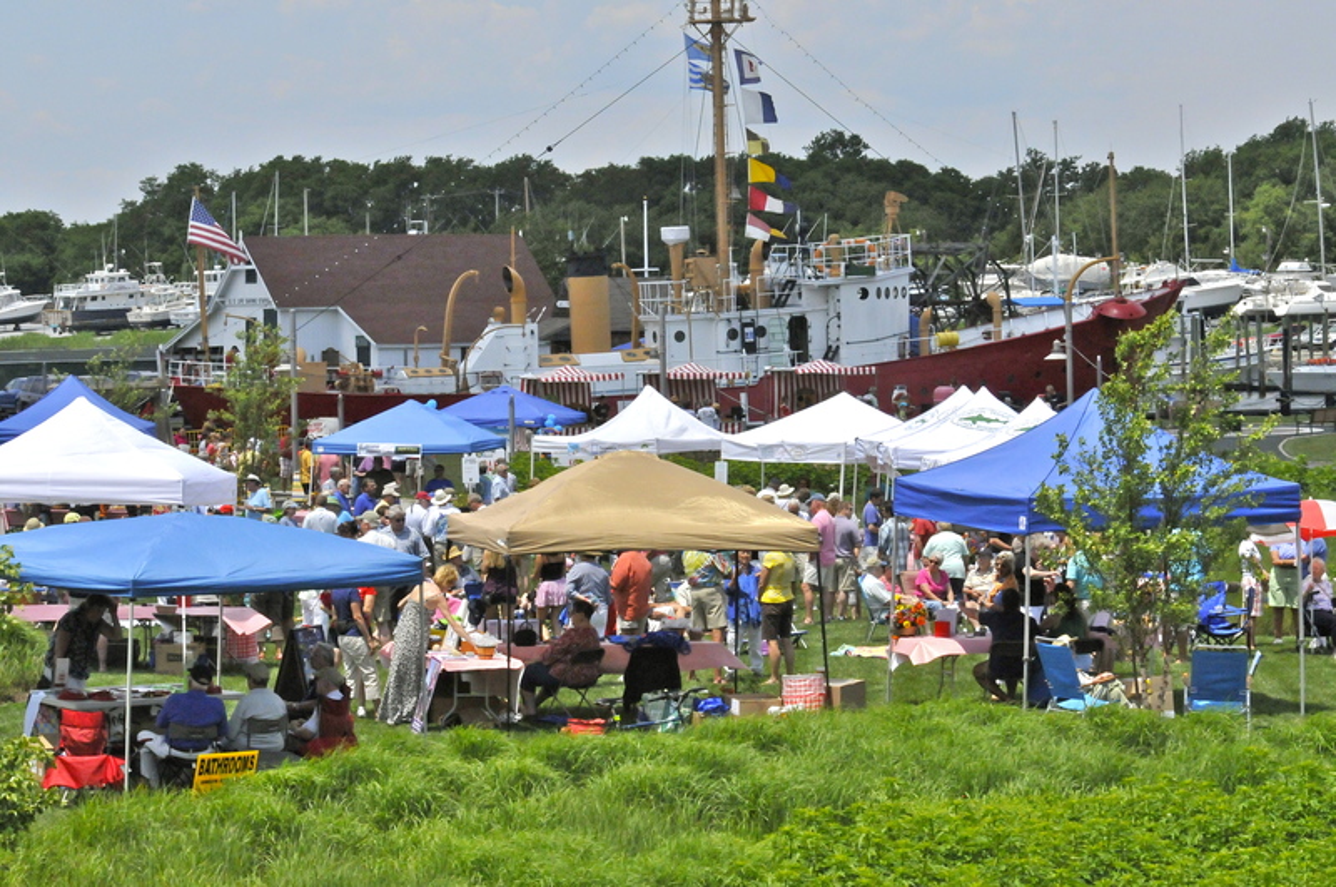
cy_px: 444
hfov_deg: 17.1
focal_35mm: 120
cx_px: 668
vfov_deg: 11.4
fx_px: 4447
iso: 2000
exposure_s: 1/1500
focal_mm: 80
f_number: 19
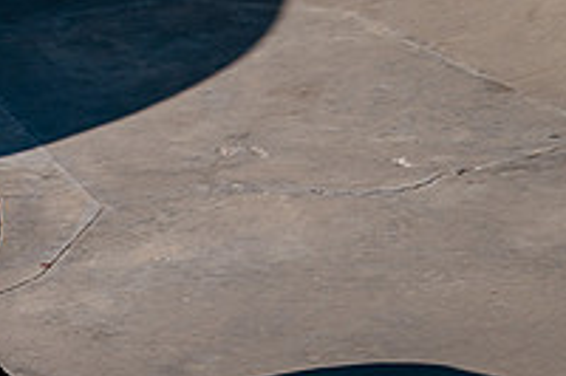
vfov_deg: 6.5
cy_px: 307
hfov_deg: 9.5
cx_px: -315
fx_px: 3315
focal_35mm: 211
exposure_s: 1/500
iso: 200
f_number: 9
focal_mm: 66
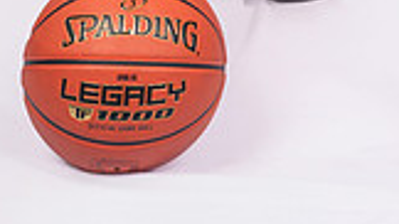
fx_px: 1354
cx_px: 323
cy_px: -313
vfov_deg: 8.6
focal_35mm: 128
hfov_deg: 16.6
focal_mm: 44
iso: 160
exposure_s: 1/200
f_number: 7.1
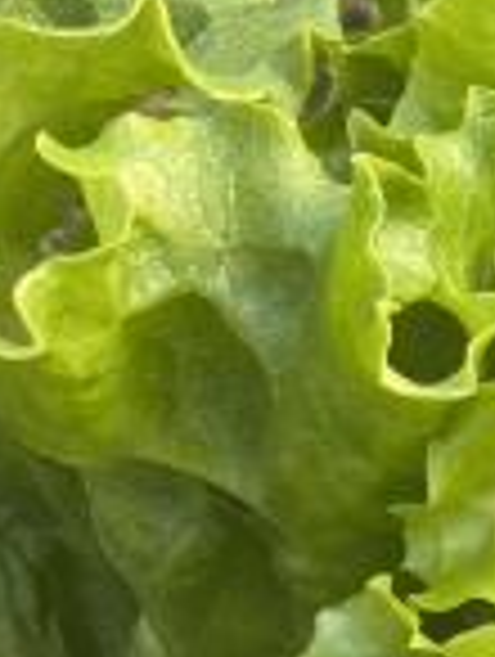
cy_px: 1406
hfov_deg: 6.5
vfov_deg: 9.3
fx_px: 3745
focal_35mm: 197
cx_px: 1755
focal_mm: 5.75
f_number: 2
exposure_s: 1/1001
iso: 100
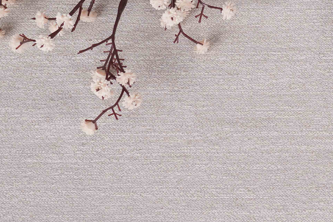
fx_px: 1563
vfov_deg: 8.0
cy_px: -111
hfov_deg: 10.8
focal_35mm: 169
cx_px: 724
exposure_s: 1/50
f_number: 8
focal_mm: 34
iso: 160
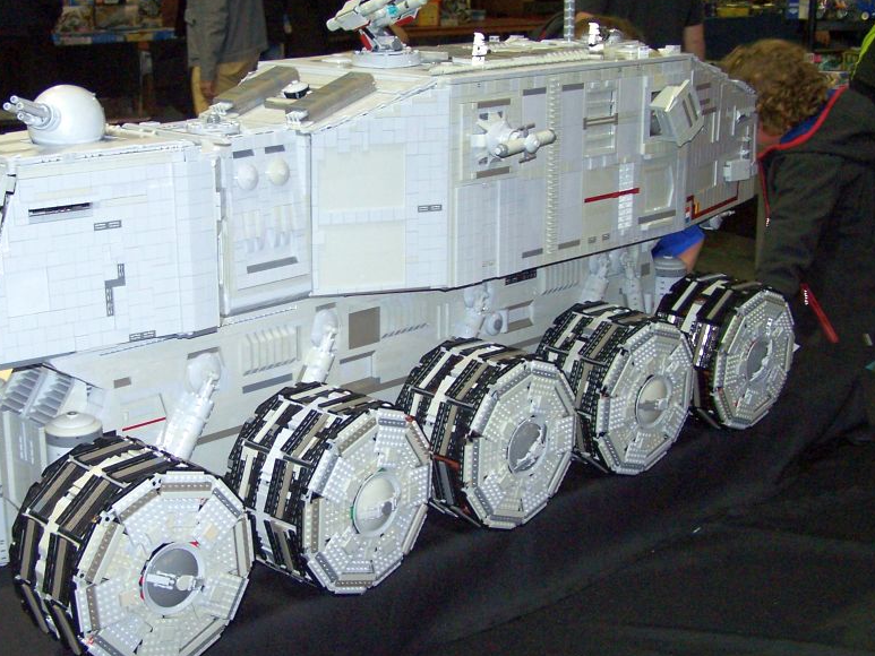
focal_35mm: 53
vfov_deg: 27.5
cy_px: 334
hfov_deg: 36.0
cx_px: 346
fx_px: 1340
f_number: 2.8
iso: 140
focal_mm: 6.7
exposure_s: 1/60
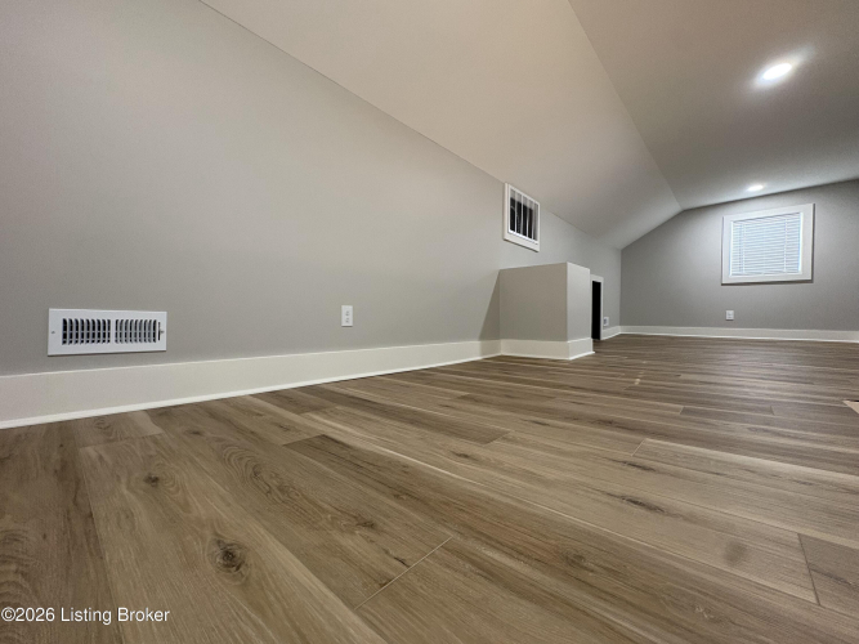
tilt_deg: -1.1
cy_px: 322
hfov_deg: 102.1
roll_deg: +0.5
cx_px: 430
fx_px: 347
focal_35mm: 14
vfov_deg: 85.7
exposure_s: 1/60
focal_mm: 2.22
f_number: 2.2
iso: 320
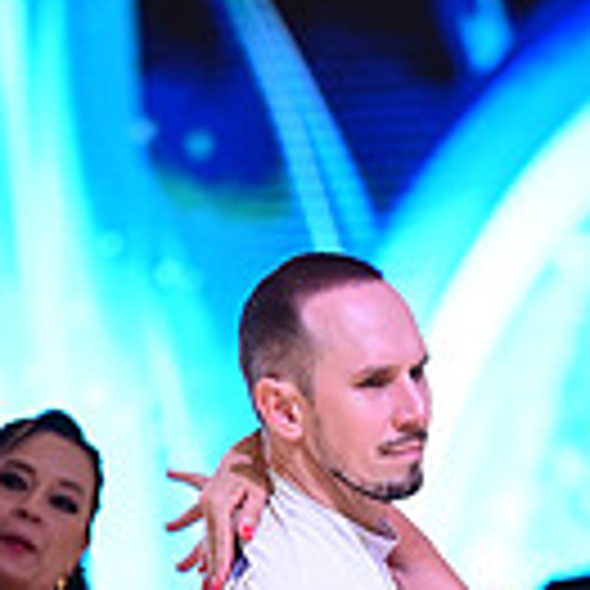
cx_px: 495
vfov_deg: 4.0
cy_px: 1166
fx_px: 8369
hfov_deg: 4.0
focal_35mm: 434
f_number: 2.8
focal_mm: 115
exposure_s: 1/500
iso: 2000
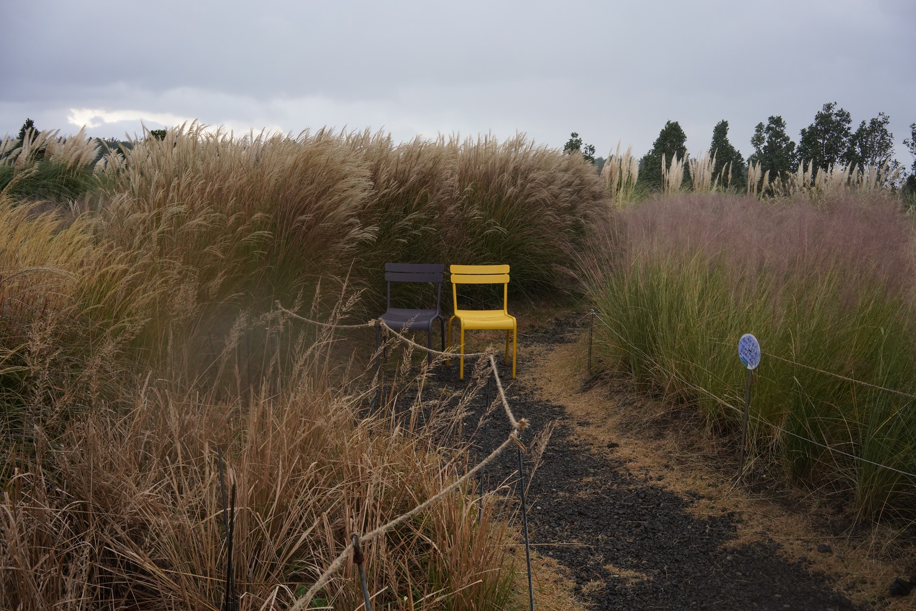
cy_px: 306
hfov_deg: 54.4
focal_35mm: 35
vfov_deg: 37.9
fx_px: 891
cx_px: 458
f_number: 13
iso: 1250
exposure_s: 1/100
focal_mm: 35
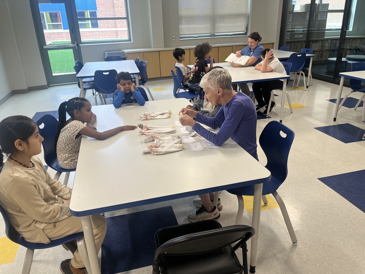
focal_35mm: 26
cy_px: 137
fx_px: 274
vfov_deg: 53.1
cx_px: 182
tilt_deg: -22.8
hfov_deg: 67.3
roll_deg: +2.0
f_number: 1.6
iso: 100
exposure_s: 1/120
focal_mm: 5.1
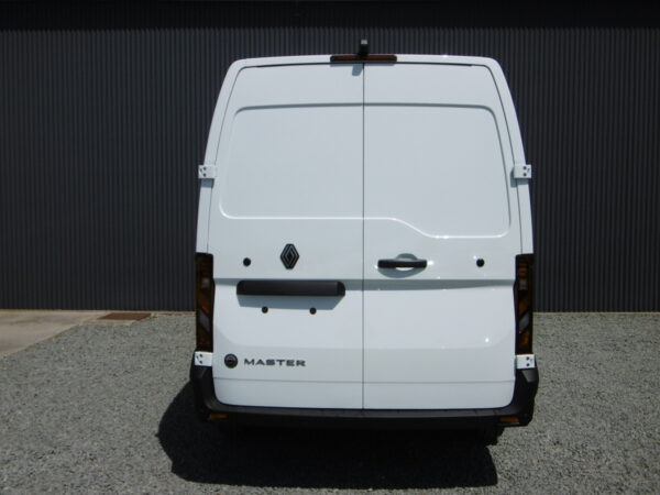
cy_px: 248
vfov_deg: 44.2
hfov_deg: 56.8
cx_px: 330
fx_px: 610
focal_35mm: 32
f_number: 8.8
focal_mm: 5.8
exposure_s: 1/500
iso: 100
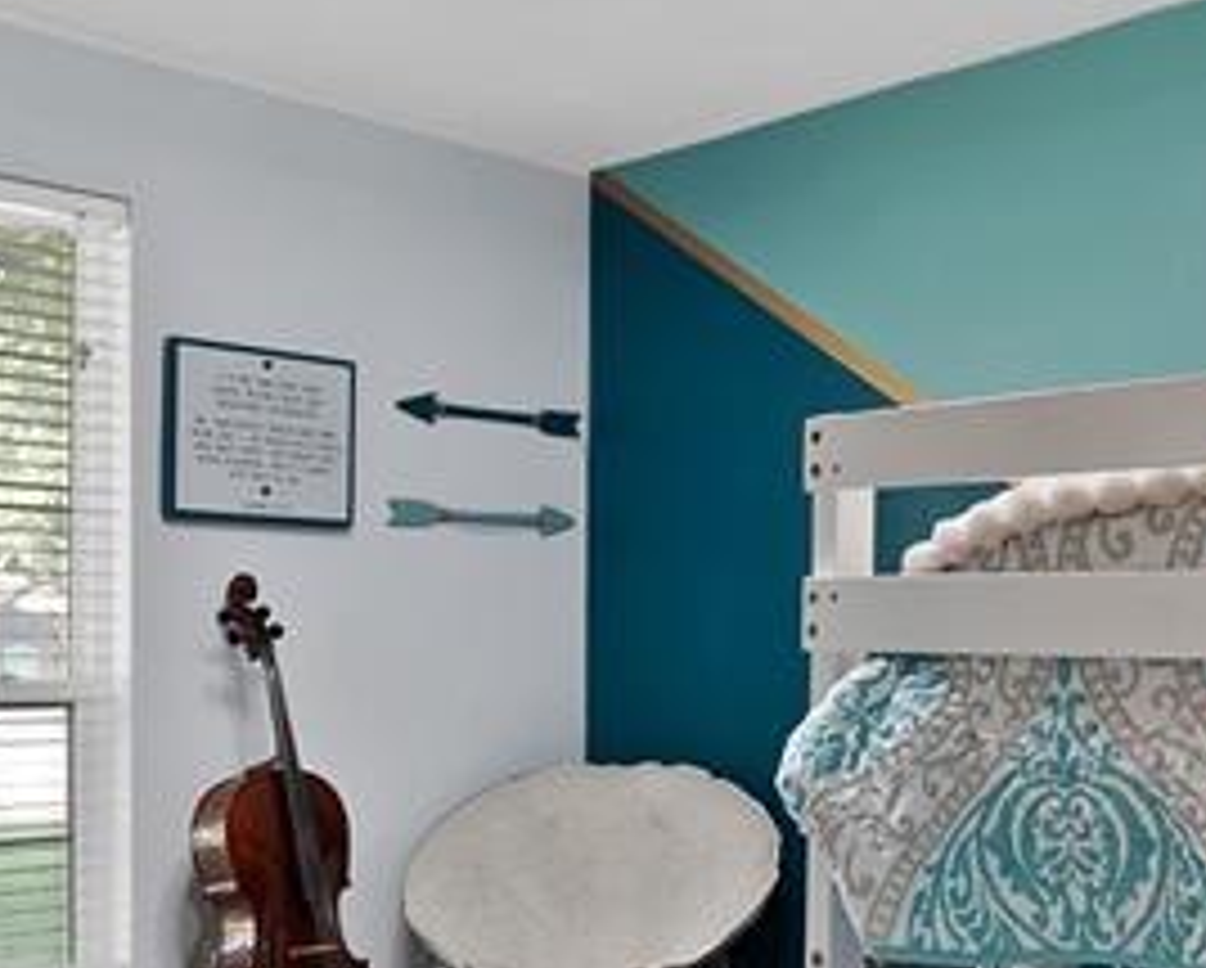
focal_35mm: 43
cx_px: 482
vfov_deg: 34.5
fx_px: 1536
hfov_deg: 42.6
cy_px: 675
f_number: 9
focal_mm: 12
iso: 640
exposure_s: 1/3
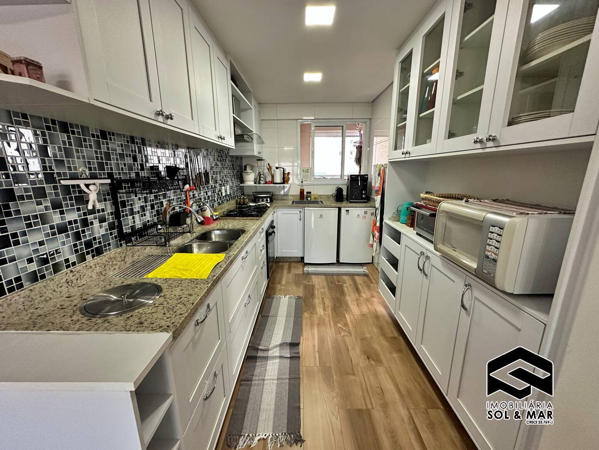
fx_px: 242
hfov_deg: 102.1
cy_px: 225
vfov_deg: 85.7
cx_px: 300
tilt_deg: -12.5
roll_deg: +0.1
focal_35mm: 14
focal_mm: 2.22
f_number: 2.2
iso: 250
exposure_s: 1/120
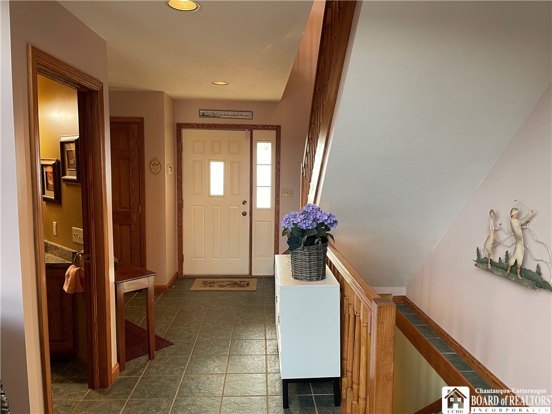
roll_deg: -0.8
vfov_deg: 53.1
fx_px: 415
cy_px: 207
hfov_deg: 67.3
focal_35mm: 26
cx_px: 276
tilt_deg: -6.1
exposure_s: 1/60
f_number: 1.6
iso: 80
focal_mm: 5.1
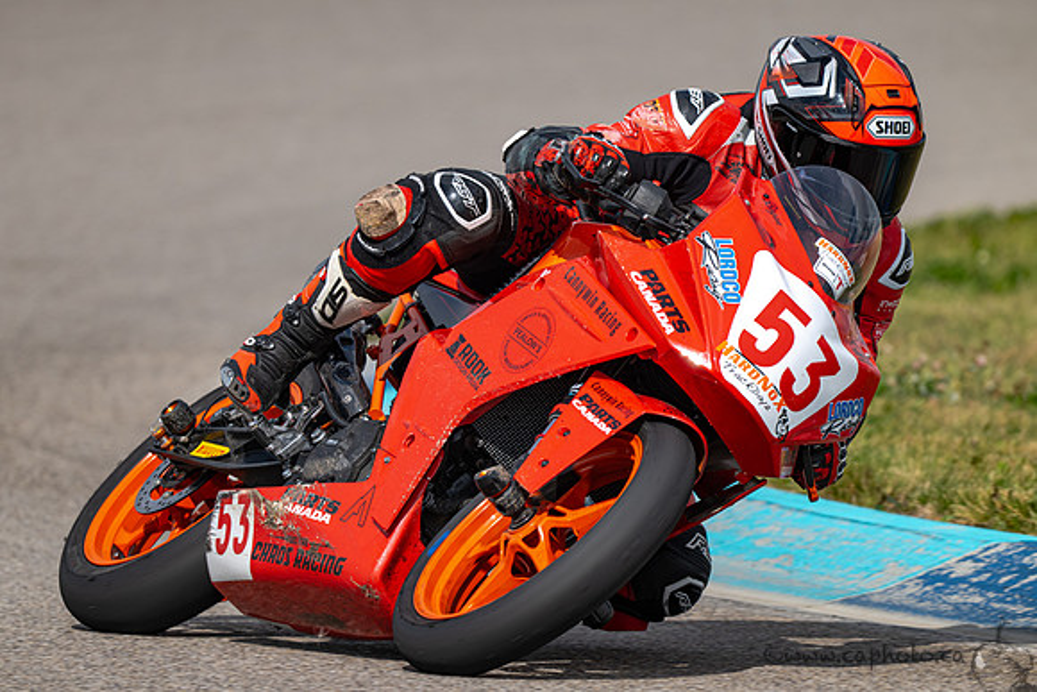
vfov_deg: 1.9
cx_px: 420
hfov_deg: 2.9
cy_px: 346
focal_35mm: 714
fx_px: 20576
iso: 140
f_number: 6.3
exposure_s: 1/1250
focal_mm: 600
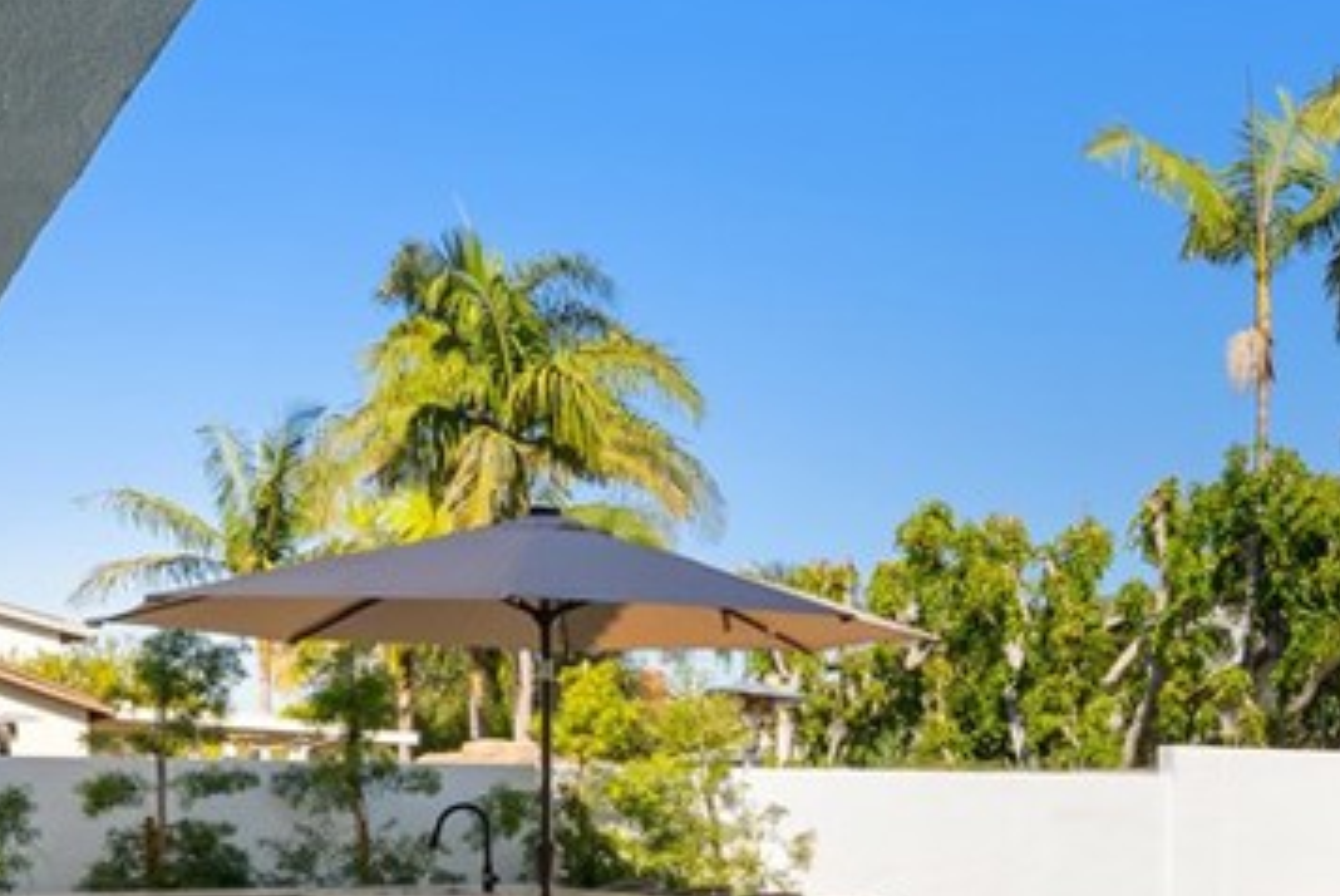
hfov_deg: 36.9
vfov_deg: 28.0
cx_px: 1423
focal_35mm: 46
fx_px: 1714
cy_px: 838
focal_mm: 16
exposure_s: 1/400
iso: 320
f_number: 9
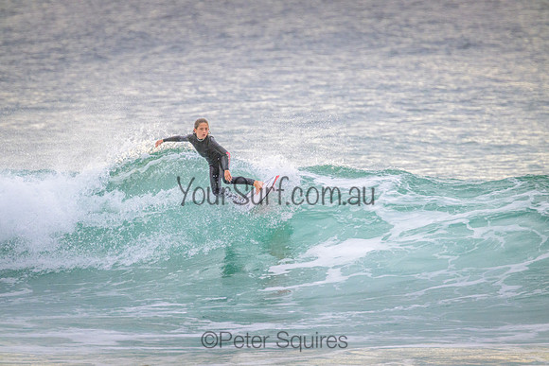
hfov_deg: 2.6
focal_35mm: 800
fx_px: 12202
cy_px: 183
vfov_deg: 1.7
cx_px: 274
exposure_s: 1/2000
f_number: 11
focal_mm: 800
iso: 2500
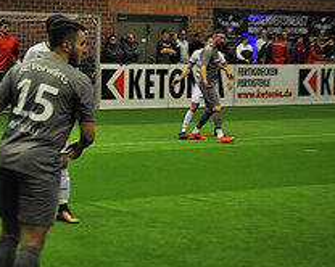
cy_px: 113
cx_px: 116
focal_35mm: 122
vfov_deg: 12.6
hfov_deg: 15.8
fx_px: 1207
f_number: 4.8
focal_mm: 45
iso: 1600
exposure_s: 1/50
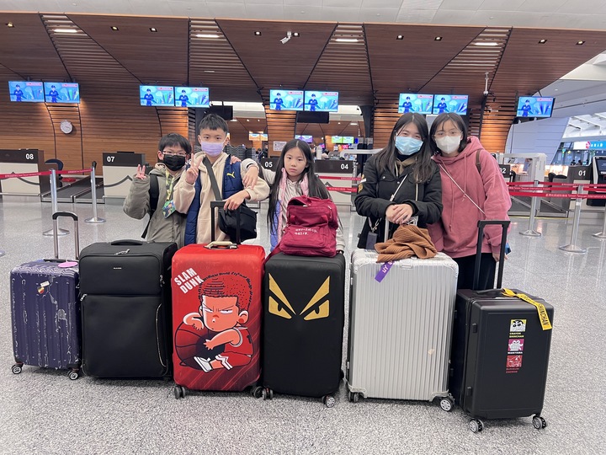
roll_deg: -1.3
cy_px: 228
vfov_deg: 53.1
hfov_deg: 67.3
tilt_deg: -9.0
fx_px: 455
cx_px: 303
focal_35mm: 26
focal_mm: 5.7
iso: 320
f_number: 1.5
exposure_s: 1/60
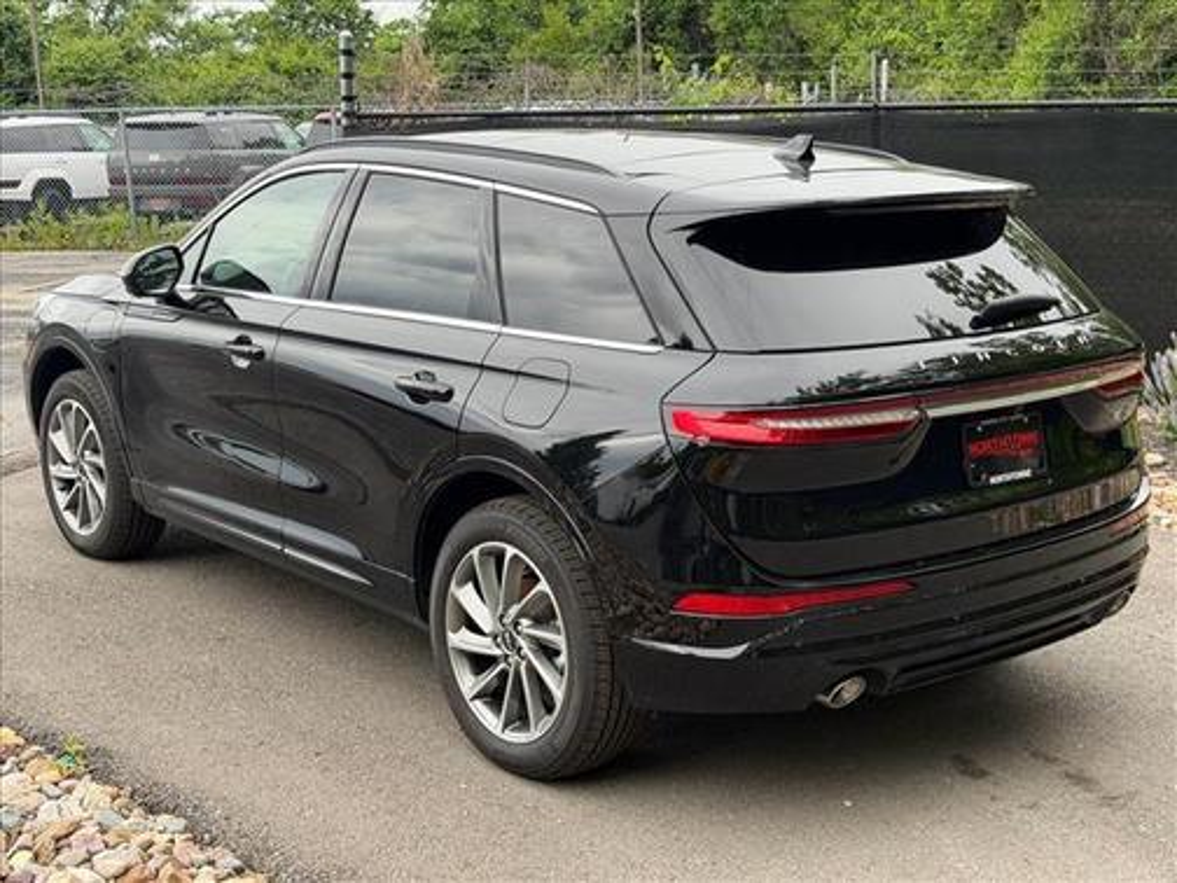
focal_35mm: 48
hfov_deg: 39.7
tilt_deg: -10.8
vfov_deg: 30.3
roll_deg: +3.1
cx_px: 588
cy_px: 442
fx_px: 1632
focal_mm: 6.76
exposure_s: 1/740
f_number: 1.78
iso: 80
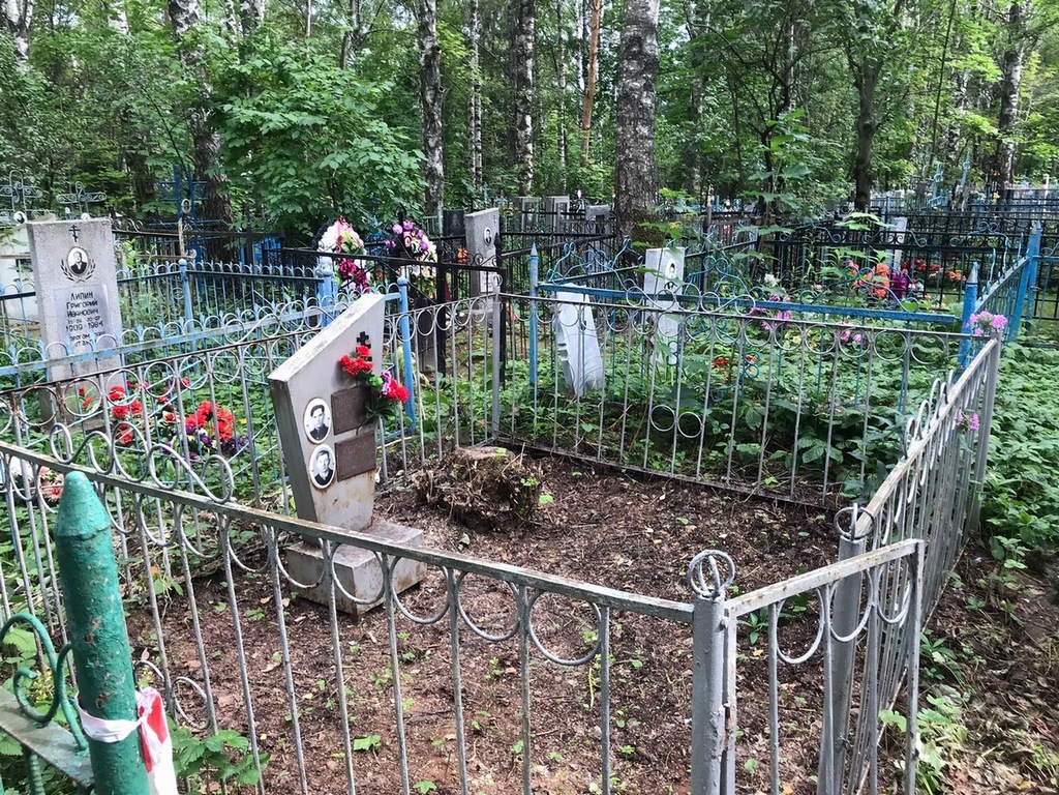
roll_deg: -1.6
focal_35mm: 28
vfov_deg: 49.7
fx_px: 857
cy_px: 398
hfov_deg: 63.4
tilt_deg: -13.7
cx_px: 530
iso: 20
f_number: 1.8
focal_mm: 3.99
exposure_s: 1/101
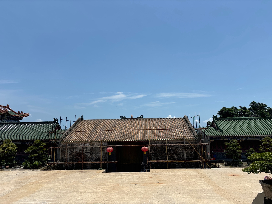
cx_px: 136
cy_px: 102
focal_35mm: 26
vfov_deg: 53.1
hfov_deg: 67.3
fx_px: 204
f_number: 1.6
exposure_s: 1/5952
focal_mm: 5.96
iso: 50
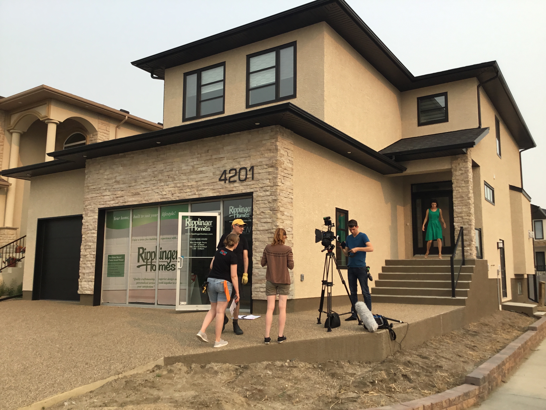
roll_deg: +0.4
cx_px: 273
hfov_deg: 58.4
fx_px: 489
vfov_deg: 45.4
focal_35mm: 31
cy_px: 205
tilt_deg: +5.9
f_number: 2.4
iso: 25
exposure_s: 1/604
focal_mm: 3.3
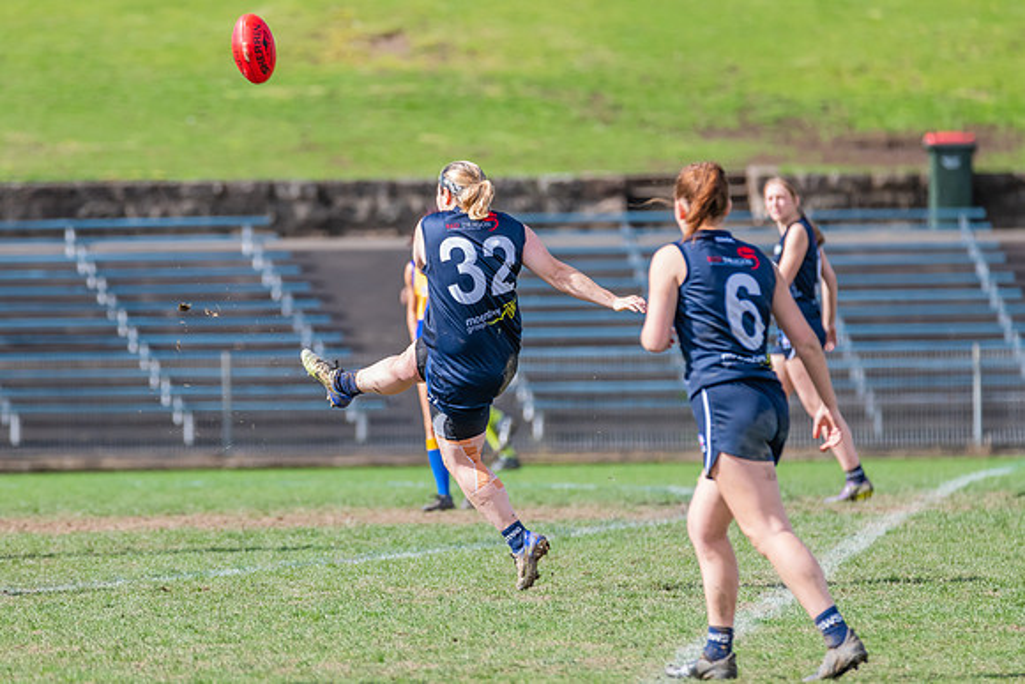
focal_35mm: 469
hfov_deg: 4.4
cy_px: 327
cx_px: 450
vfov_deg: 2.9
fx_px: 13344
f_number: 7.1
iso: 800
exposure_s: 1/1600
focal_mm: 400
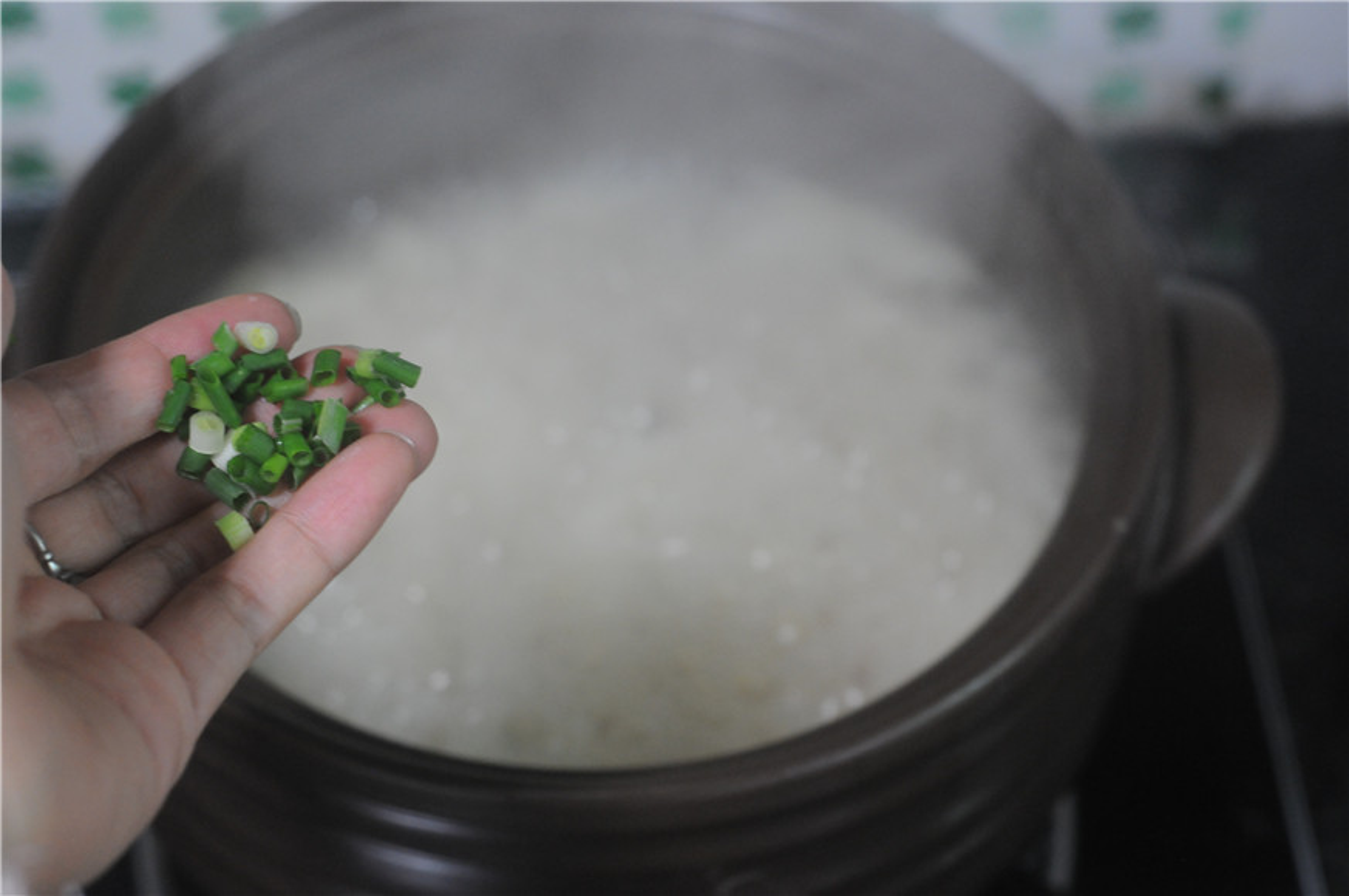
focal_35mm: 75
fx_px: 2807
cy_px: 448
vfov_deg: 18.1
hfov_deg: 27.0
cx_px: 674
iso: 1250
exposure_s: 1/15
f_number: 3.5
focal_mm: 50
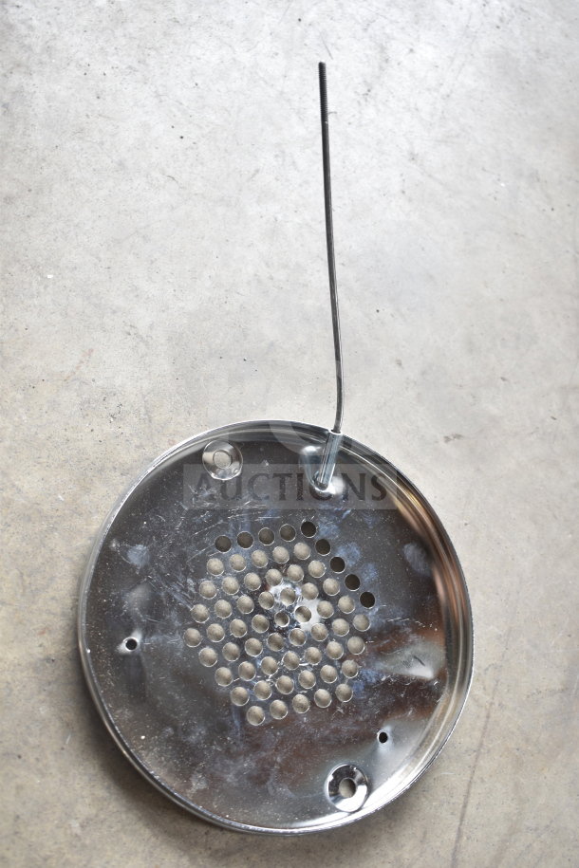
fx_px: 905
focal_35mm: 38
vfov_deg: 51.3
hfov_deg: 35.5
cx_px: 290
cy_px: 434
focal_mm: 25
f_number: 4
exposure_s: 1/40
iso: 280
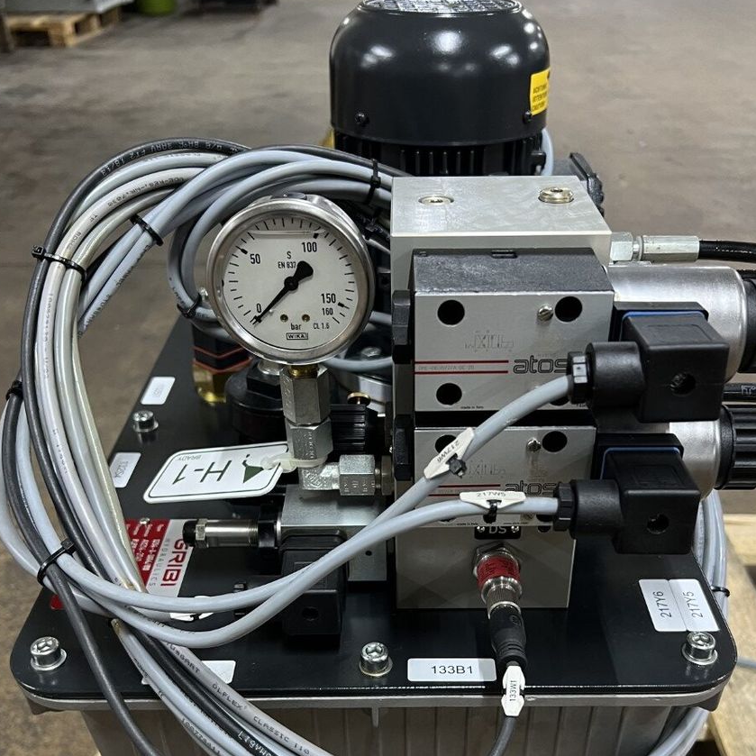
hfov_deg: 44.9
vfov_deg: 44.2
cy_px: 515
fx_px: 914
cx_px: 400
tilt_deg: -33.4
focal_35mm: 37
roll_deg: +1.6
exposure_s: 1/50
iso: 200
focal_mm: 5.7
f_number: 1.5
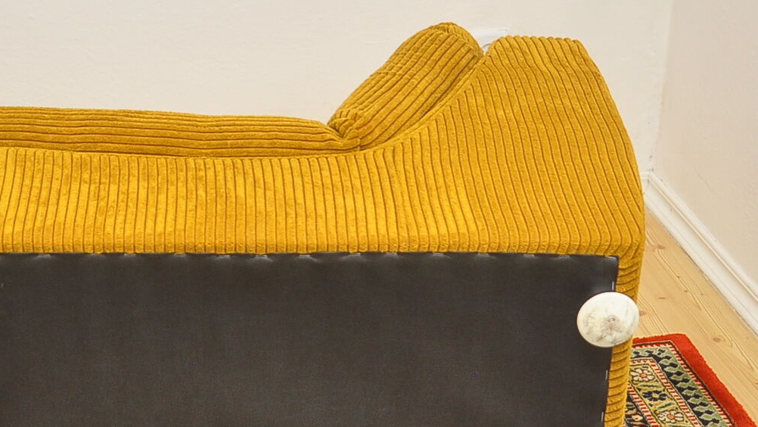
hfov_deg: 22.6
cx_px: 263
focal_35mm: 94
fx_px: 1890
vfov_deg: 12.8
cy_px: 315
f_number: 4.5
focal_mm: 28
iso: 400
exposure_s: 1/200
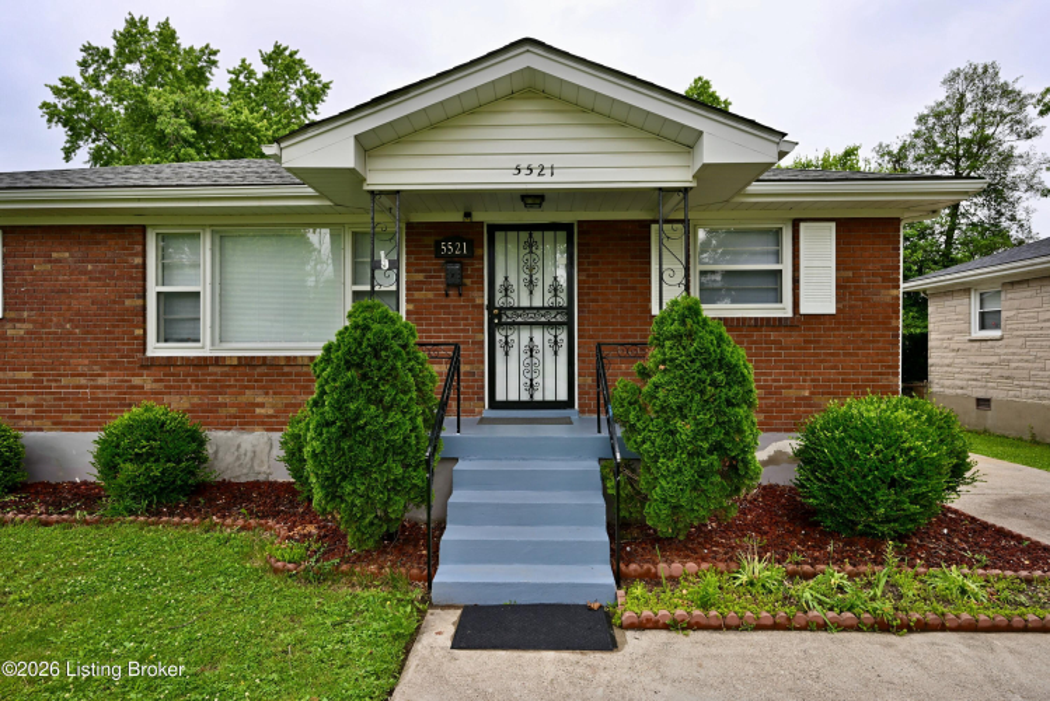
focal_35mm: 20
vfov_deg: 60.7
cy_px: 350
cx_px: 525
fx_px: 598
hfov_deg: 82.6
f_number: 5.6
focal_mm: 20.5
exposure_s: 1/400
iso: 180
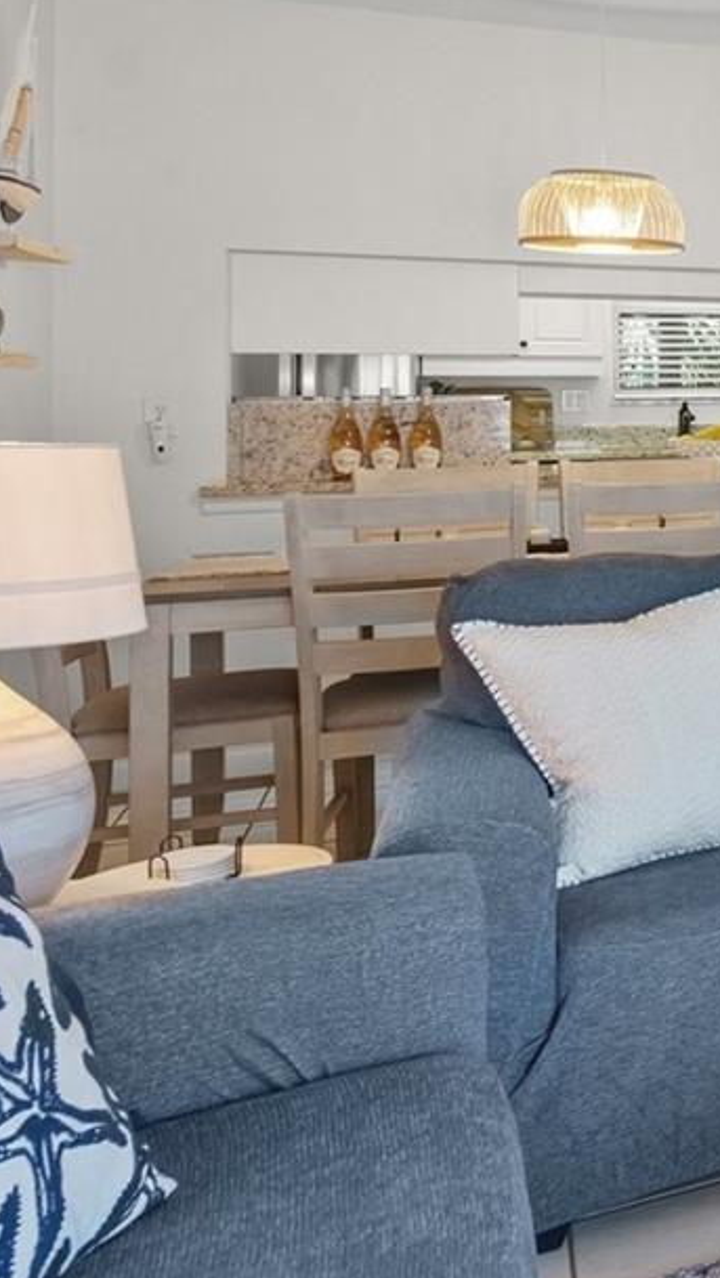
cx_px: 1539
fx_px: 1492
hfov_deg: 17.1
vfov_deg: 45.5
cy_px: 401
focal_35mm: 44
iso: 250
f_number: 6.3
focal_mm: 16
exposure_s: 1/2
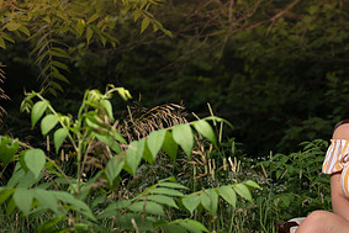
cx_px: 305
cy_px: 170
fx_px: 1193
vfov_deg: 11.1
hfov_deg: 16.5
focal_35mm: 123
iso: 100
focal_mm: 60
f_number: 2.8
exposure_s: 1/250
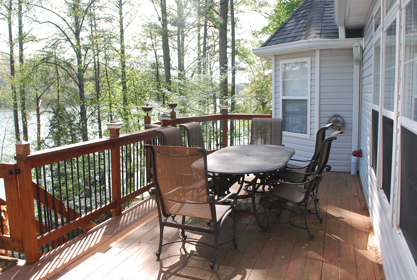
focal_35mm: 32
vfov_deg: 41.3
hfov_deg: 58.5
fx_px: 371
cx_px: 190
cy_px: 147
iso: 100
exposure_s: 1/125
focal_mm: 18
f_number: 5.6
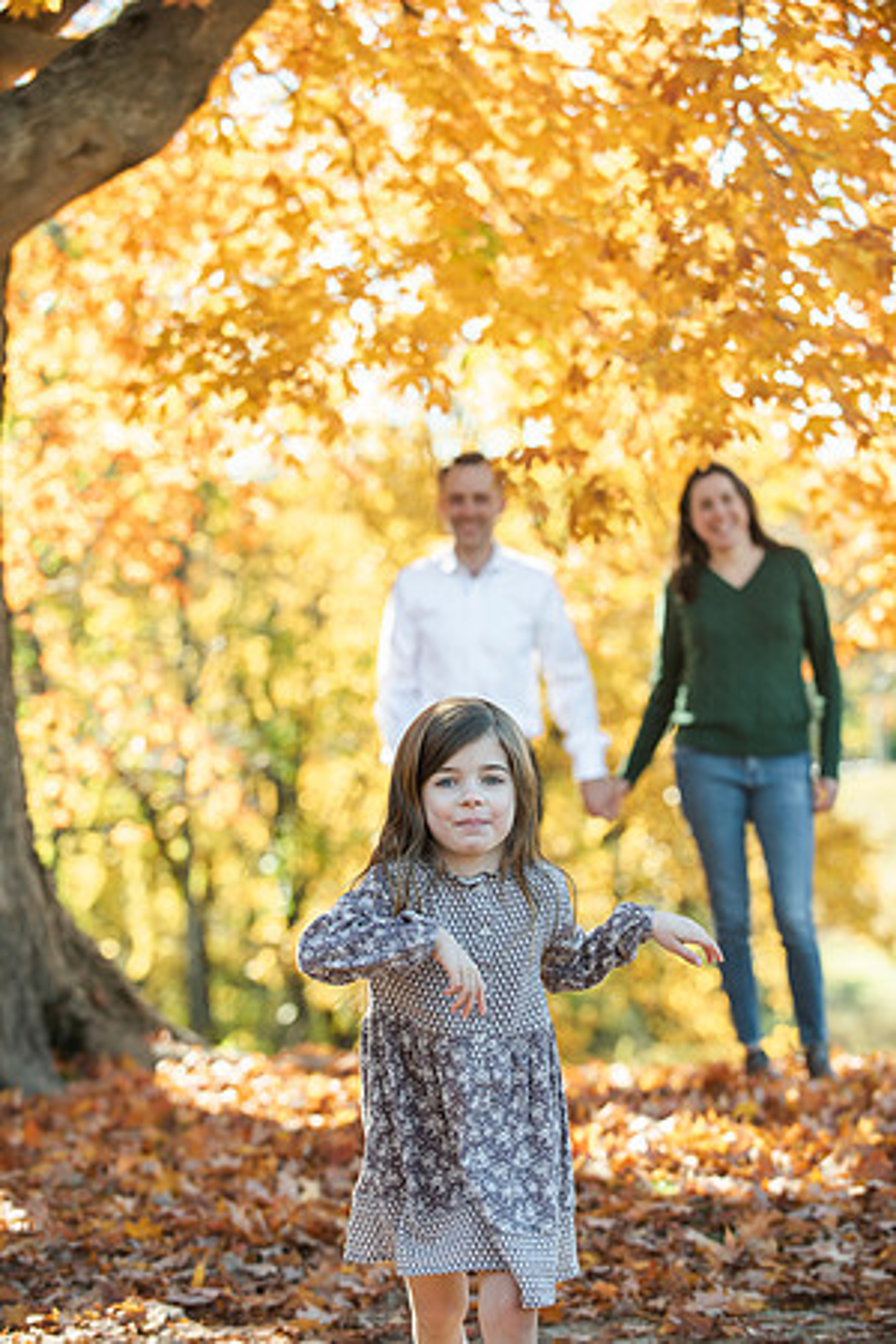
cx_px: 448
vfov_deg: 21.5
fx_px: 3546
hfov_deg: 14.4
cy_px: 672
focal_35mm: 95
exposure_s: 1/800
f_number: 4
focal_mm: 95
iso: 500
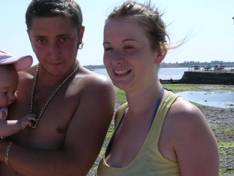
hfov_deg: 32.5
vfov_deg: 24.8
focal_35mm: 59
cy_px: 90
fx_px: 399
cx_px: 86
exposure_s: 1/347
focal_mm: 5.8
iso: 100
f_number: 5.6
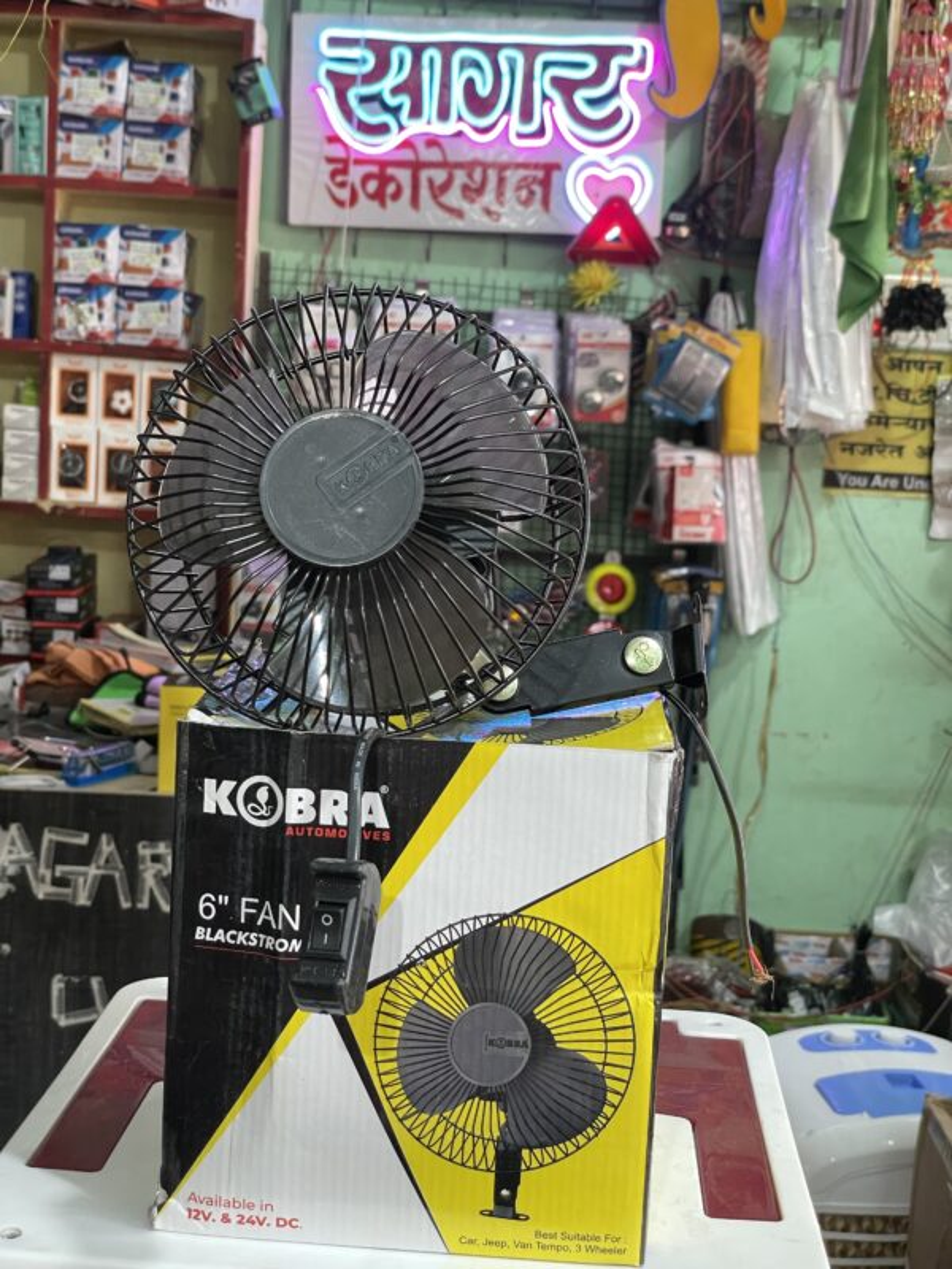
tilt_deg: -7.5
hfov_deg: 28.0
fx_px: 1907
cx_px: 476
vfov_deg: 36.8
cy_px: 634
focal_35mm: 52
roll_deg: -3.2
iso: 320
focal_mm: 6
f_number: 2
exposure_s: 1/50
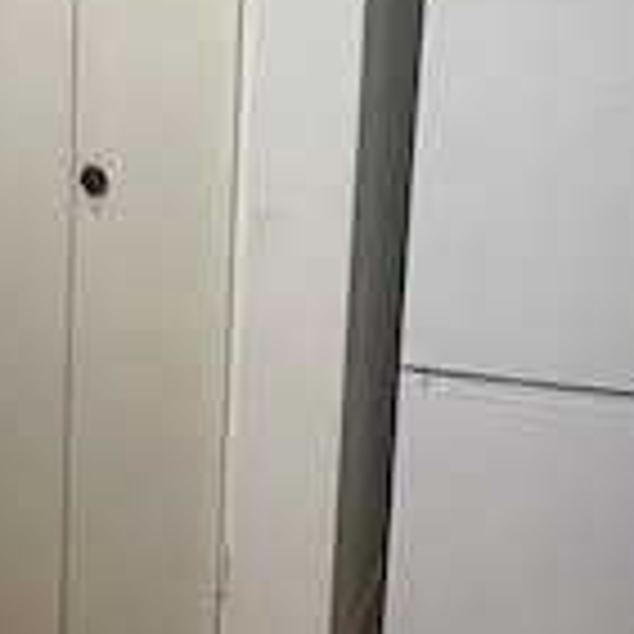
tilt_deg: -8.9
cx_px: 297
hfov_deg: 26.5
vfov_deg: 26.3
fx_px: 1347
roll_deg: -2.6
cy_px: 184
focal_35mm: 65
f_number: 1.6
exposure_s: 1/50
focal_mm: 5.1
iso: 200
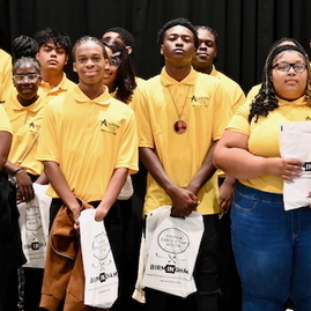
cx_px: 221
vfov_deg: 15.8
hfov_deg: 15.8
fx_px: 1118
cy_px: 151
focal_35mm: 110
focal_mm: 34
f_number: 4
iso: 2200
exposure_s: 1/125
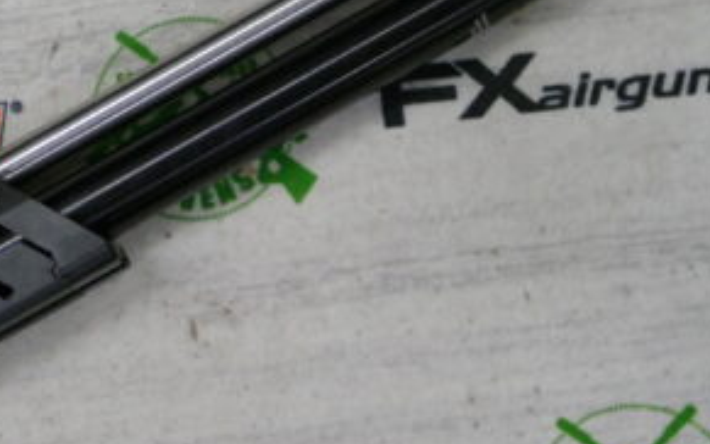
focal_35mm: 126
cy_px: 46
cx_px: 285
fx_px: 2439
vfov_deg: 10.4
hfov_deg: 16.6
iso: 1600
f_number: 3.5
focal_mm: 21.81
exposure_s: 1/200
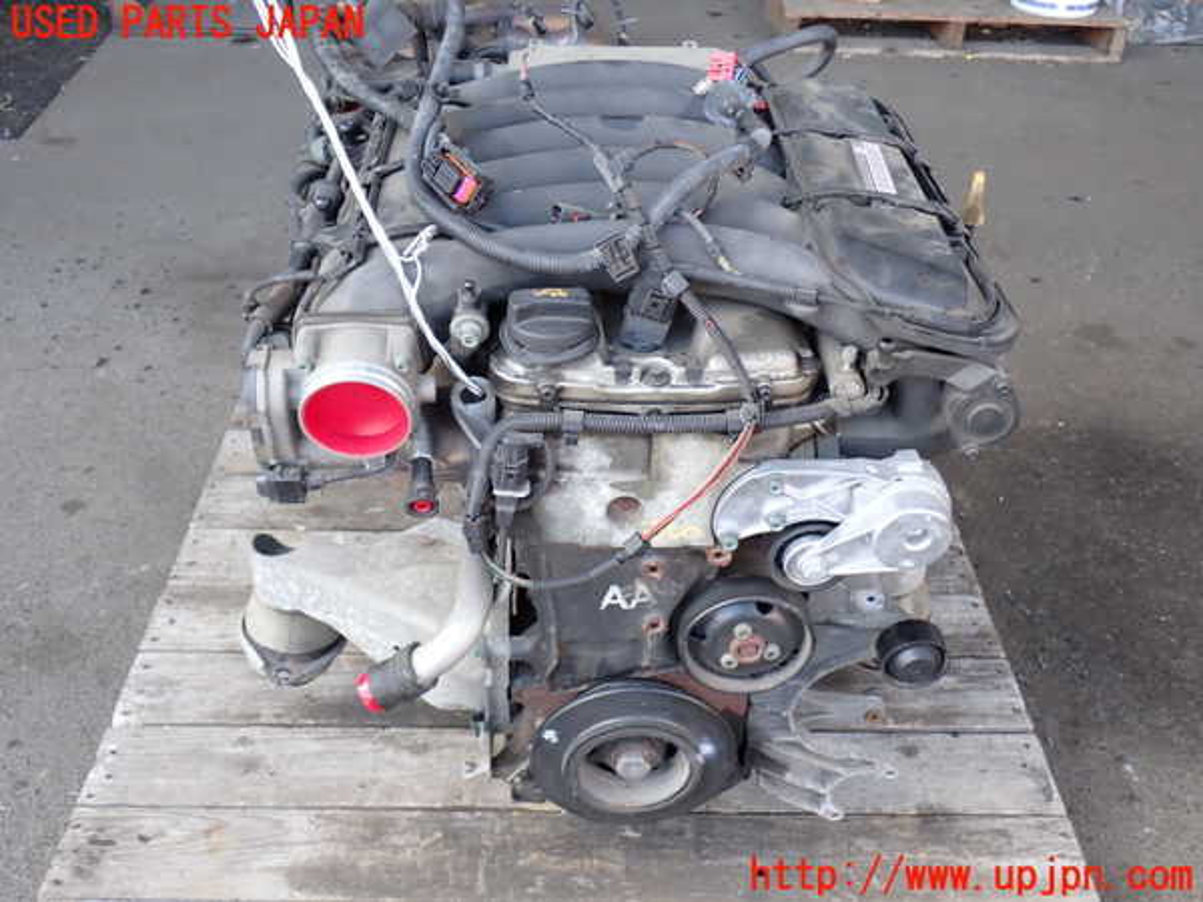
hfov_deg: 51.4
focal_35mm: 36
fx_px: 1251
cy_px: 451
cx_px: 602
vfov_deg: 39.7
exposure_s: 1/80
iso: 100
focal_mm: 6.37
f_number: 2.5
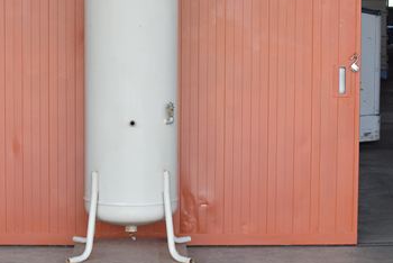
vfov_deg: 11.7
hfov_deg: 17.3
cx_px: 130
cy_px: 98
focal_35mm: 118
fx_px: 1286
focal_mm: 55
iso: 1250
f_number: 6.3
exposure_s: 1/800
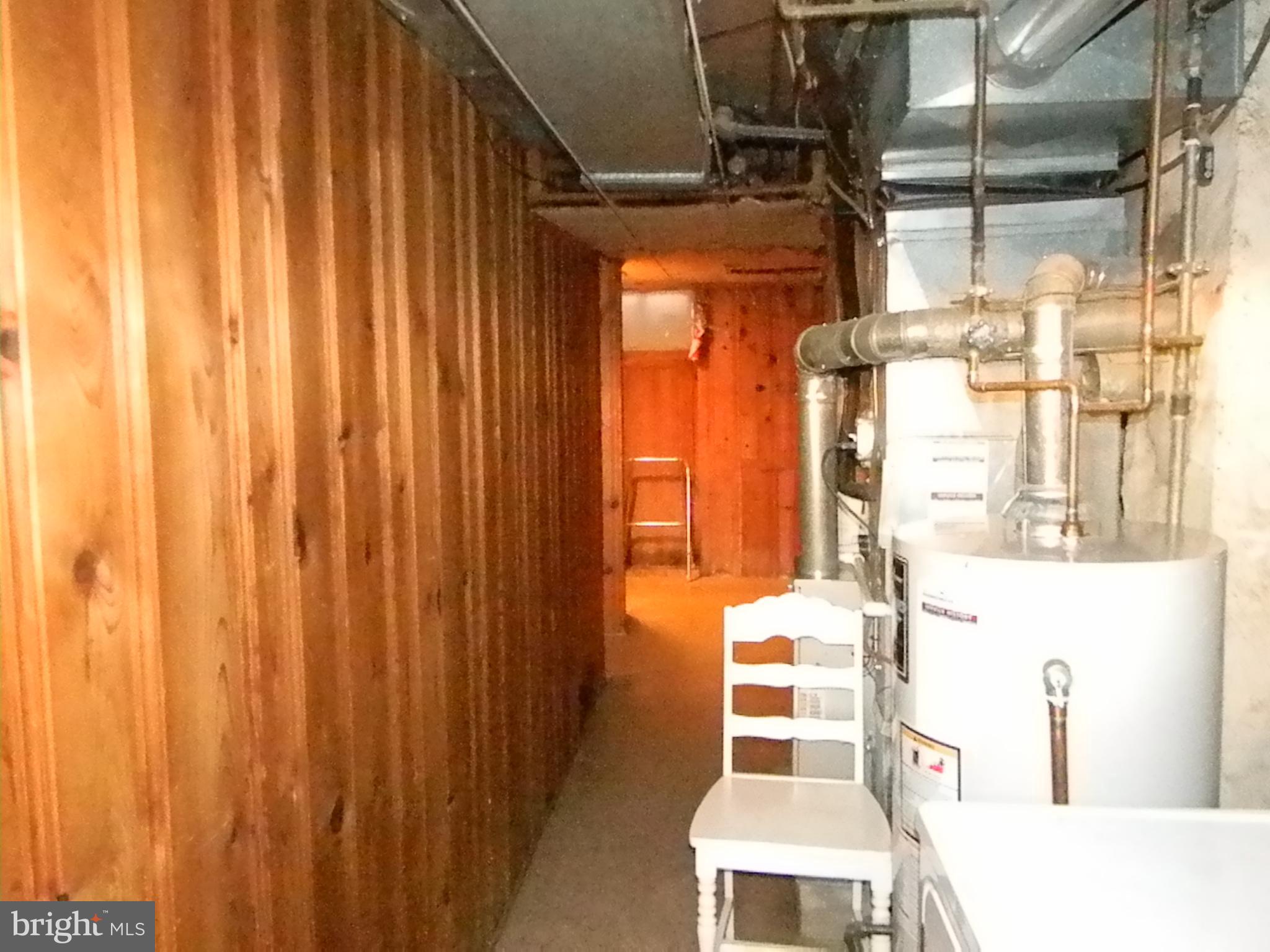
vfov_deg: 49.7
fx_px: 1027
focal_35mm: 28
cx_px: 635
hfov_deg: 63.4
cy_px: 476
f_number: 3.5
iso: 6400
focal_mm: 5
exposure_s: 1/26
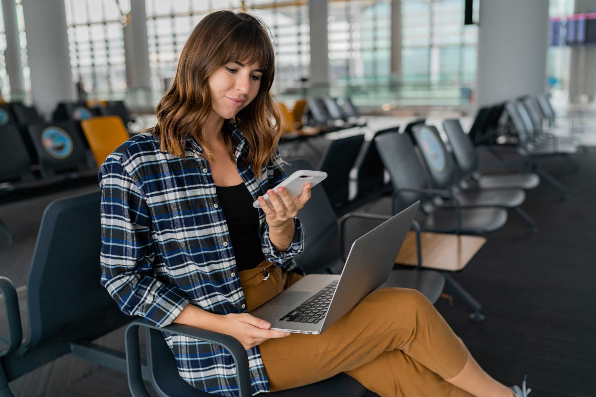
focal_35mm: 36
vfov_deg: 36.9
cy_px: 196
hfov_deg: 53.1
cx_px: 295
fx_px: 596
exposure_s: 1/250
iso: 160
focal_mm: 35
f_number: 2
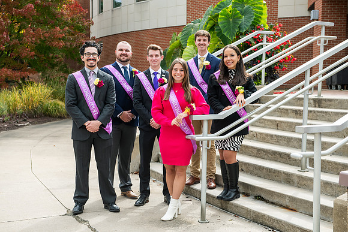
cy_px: 116
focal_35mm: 58
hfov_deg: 34.5
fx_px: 561
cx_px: 174
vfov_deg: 23.4
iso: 400
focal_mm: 58
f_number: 5.6
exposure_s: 1/400
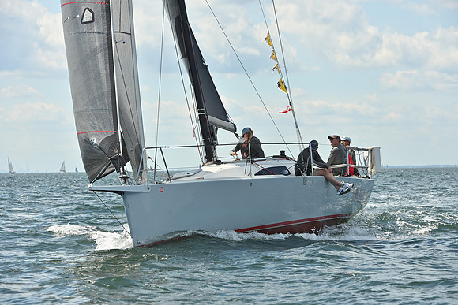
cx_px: 229
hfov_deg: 15.8
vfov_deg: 10.6
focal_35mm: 130
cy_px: 152
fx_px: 1654
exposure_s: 1/1250
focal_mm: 130
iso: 250
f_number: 8
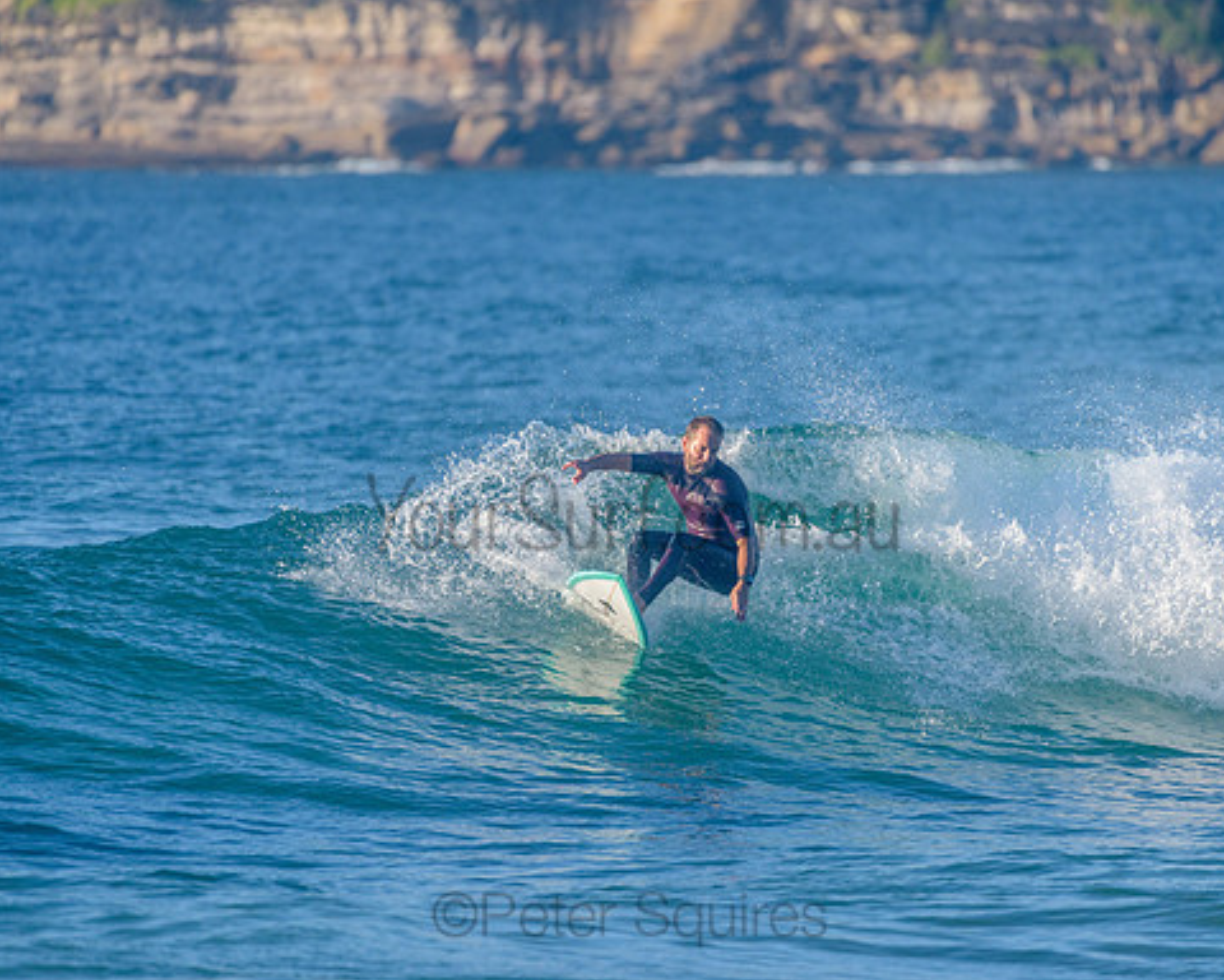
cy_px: 491
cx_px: 630
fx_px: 20540
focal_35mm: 567
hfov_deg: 3.4
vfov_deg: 2.7
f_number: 5.6
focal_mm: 500
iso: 360
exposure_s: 1/2000
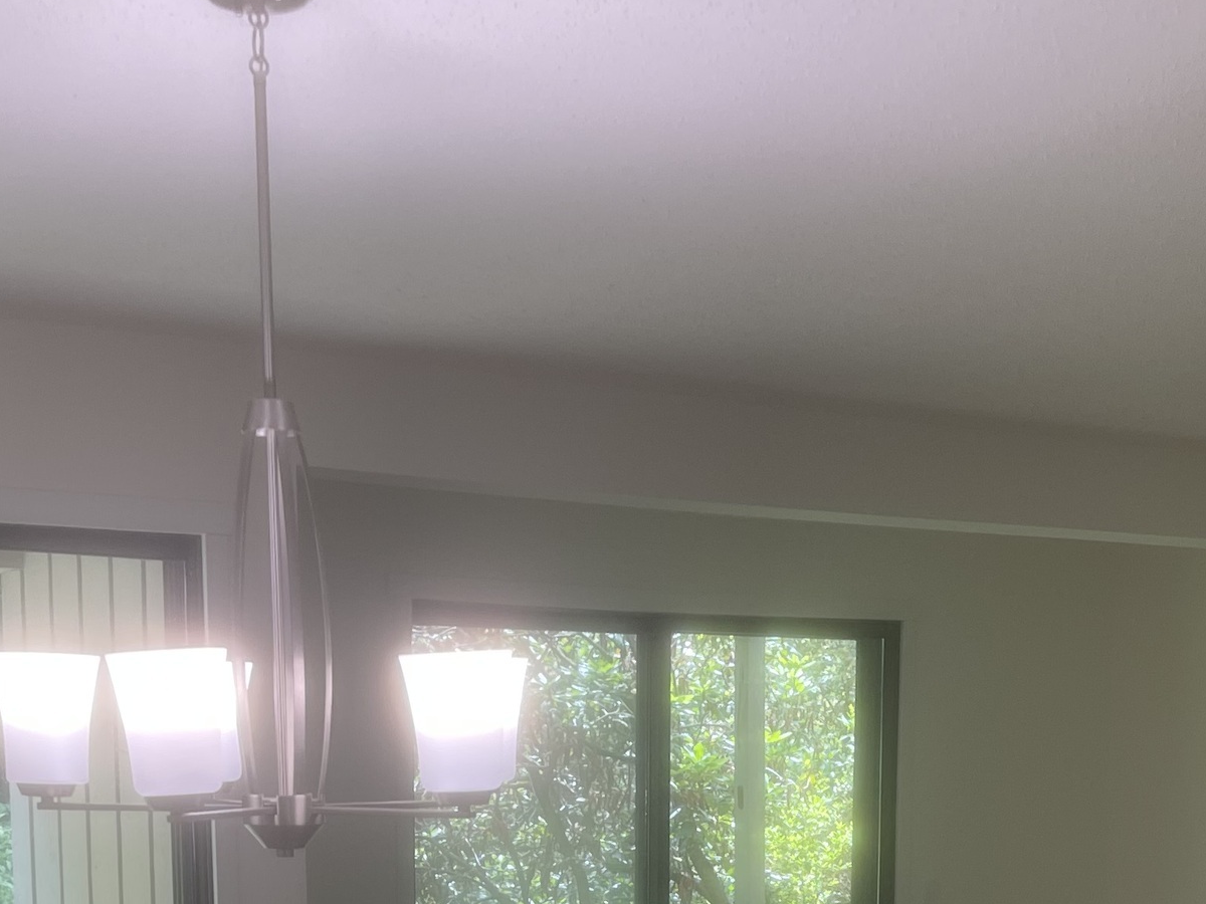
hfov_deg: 30.3
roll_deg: +0.2
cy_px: 1114
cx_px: 585
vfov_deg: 21.2
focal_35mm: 64
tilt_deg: -8.3
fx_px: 2230
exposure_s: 1/120
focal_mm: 5.1
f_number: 1.6
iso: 50
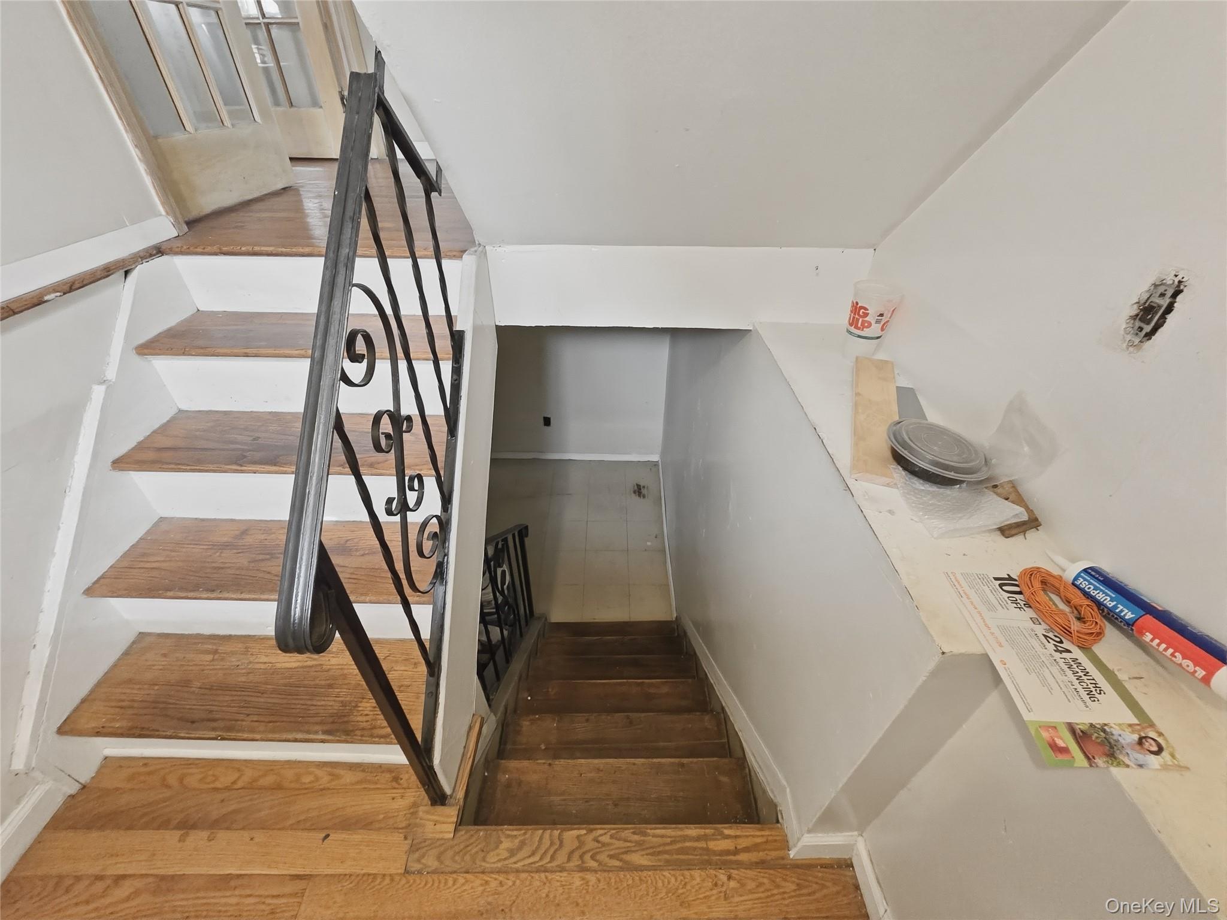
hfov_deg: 106.2
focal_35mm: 13
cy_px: 460
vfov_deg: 89.9
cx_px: 614
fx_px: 461
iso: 500
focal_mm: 2.2
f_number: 2.2
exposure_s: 1/60
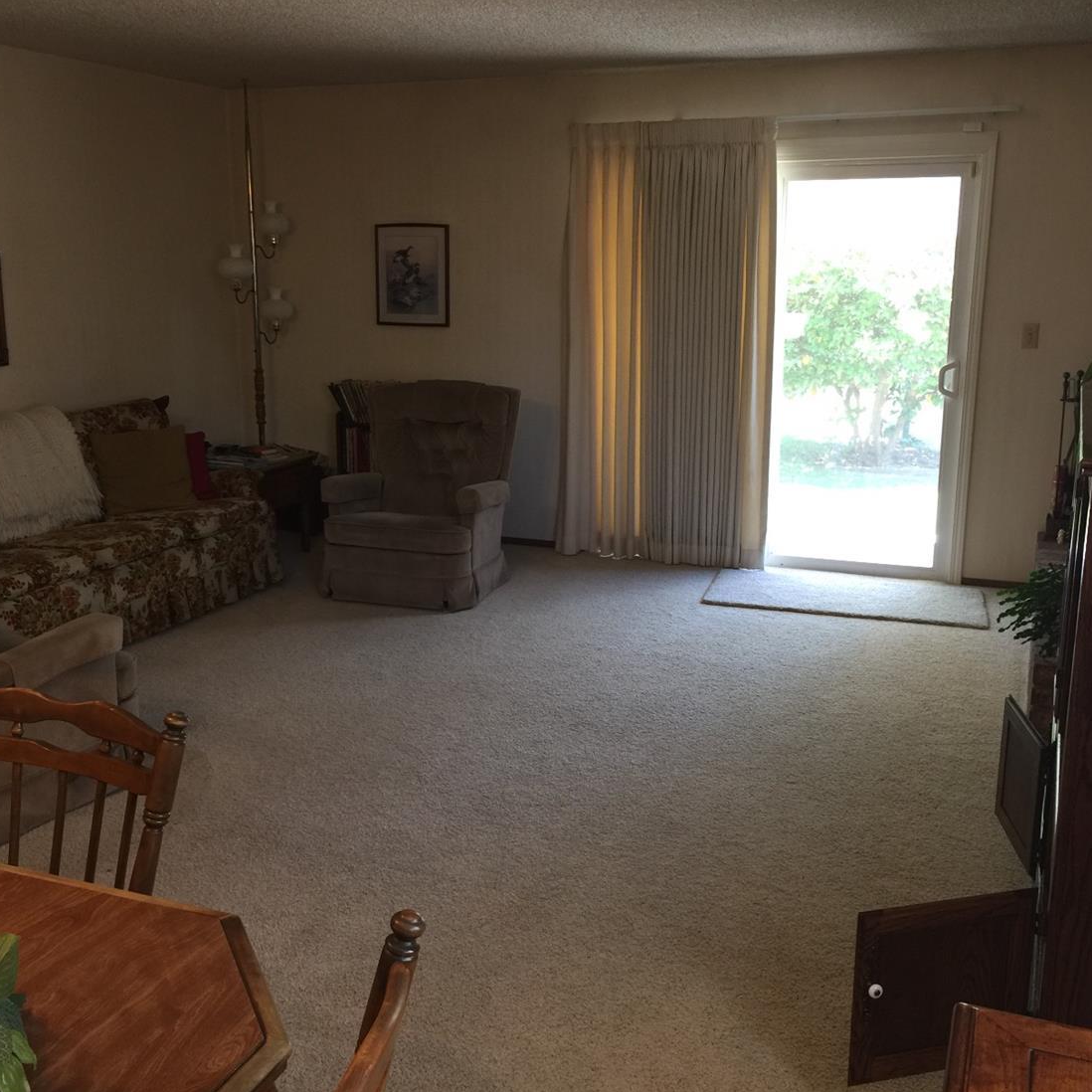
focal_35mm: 35
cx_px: 527
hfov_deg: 47.2
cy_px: 540
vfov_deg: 47.2
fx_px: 1249
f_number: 2.2
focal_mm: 4.15
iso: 32
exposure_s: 1/15
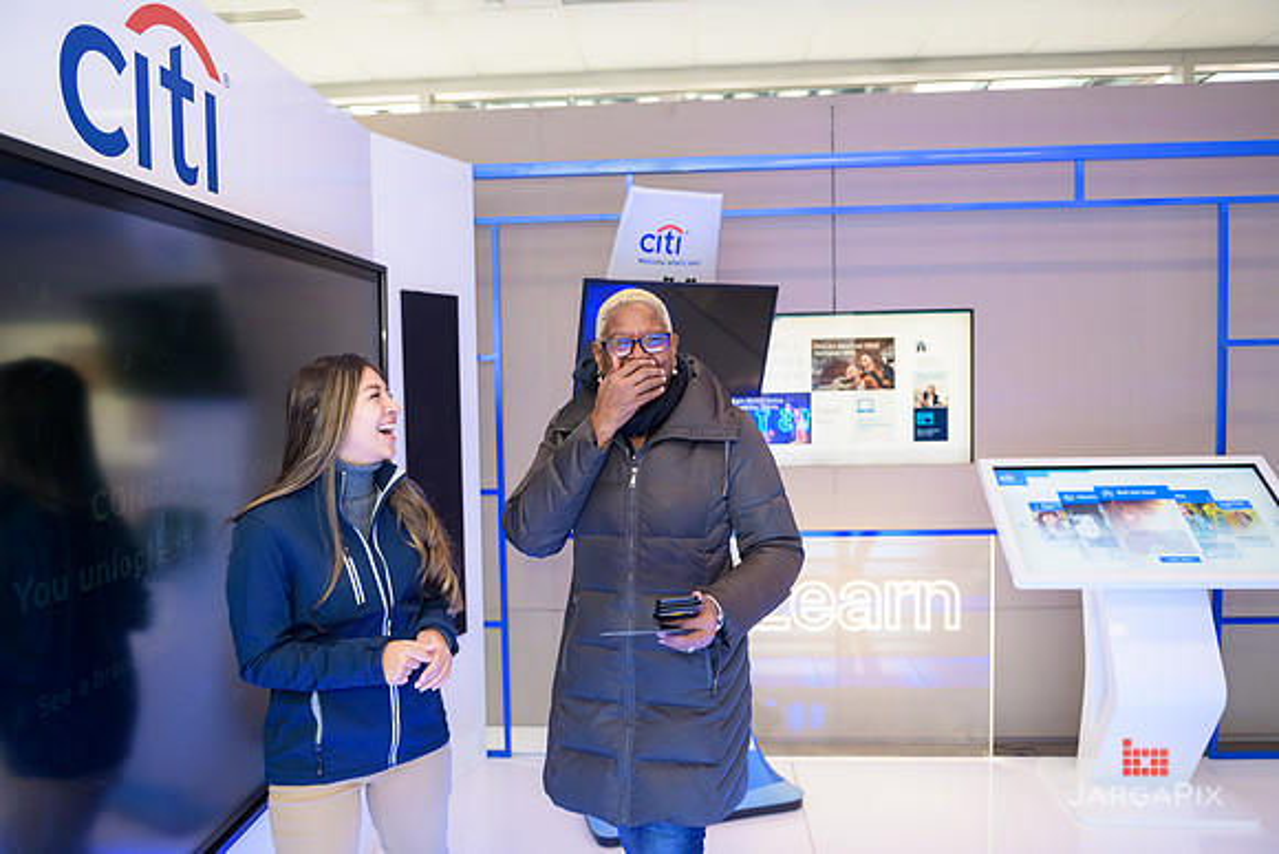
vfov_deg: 49.6
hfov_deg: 69.4
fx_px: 924
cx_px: 640
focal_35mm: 26
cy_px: 427
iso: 1000
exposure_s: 1/125
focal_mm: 26
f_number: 3.2
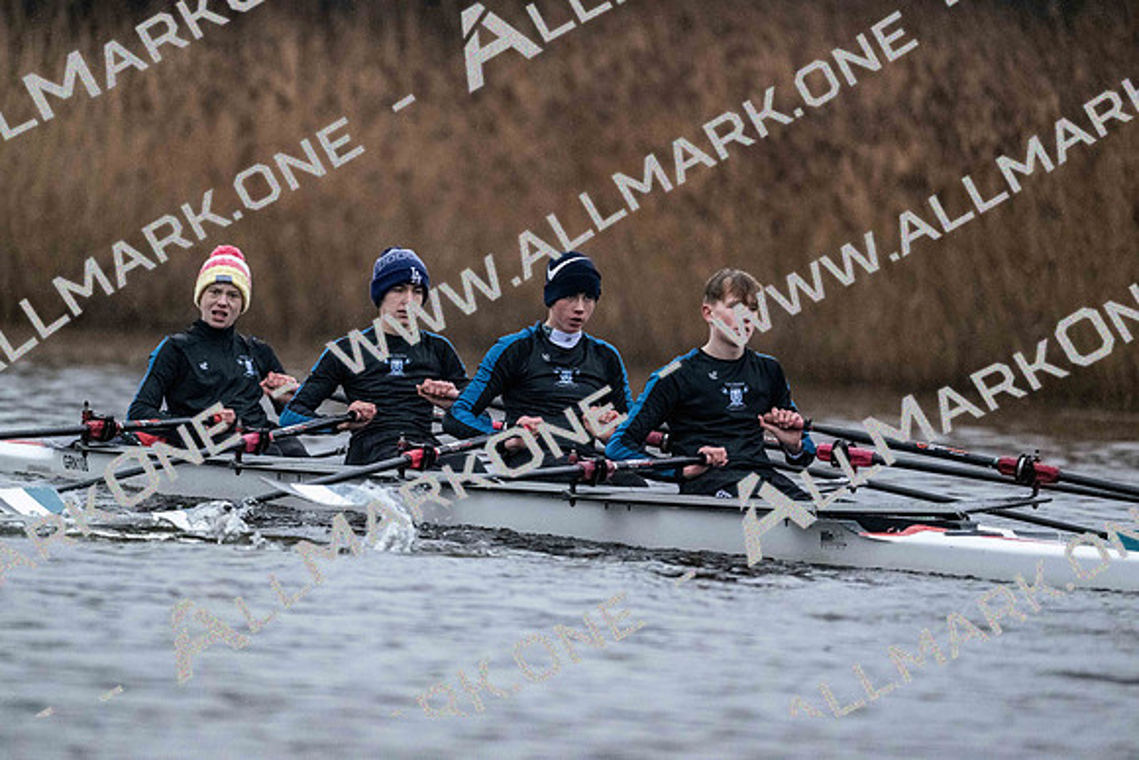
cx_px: 570
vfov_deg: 3.4
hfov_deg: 5.2
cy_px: 380
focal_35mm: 400
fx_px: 12658
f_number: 4.5
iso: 8000
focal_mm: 400
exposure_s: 1/1600
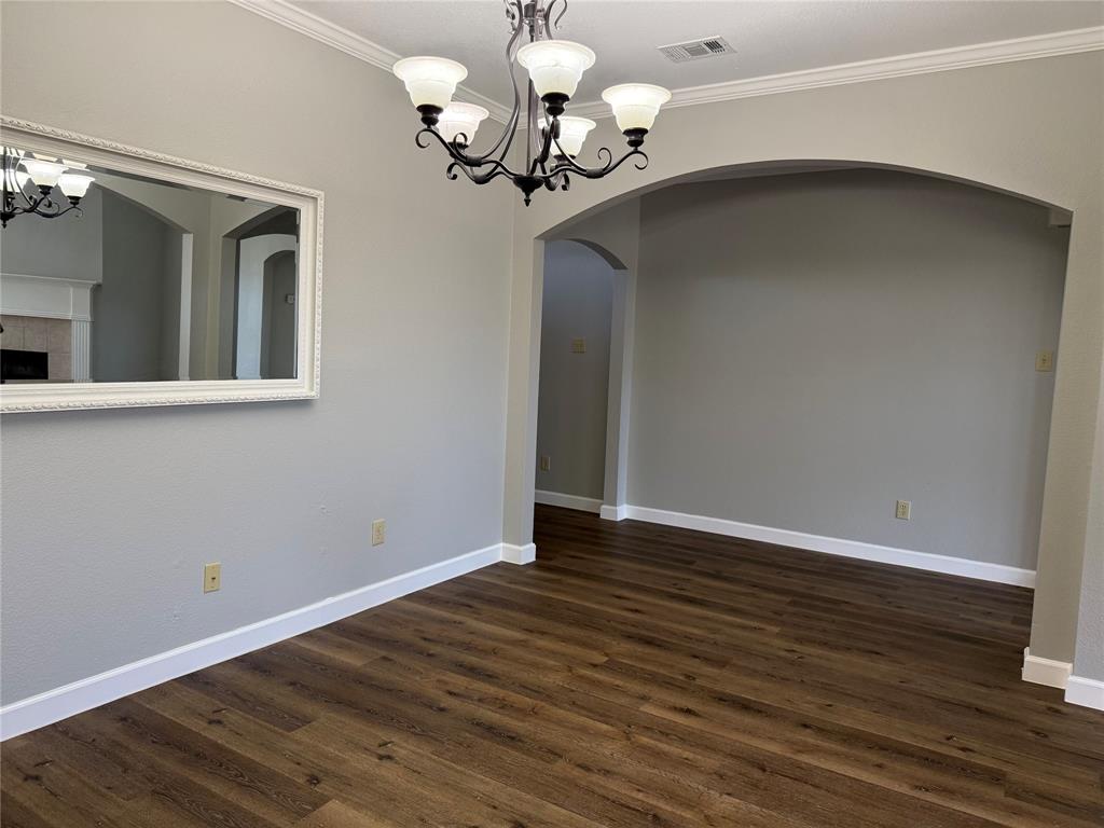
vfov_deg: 56.8
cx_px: 552
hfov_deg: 71.6
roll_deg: -2.8
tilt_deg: -4.6
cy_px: 414
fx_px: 765
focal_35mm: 24
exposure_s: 1/145
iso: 200
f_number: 1.78
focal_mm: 6.76
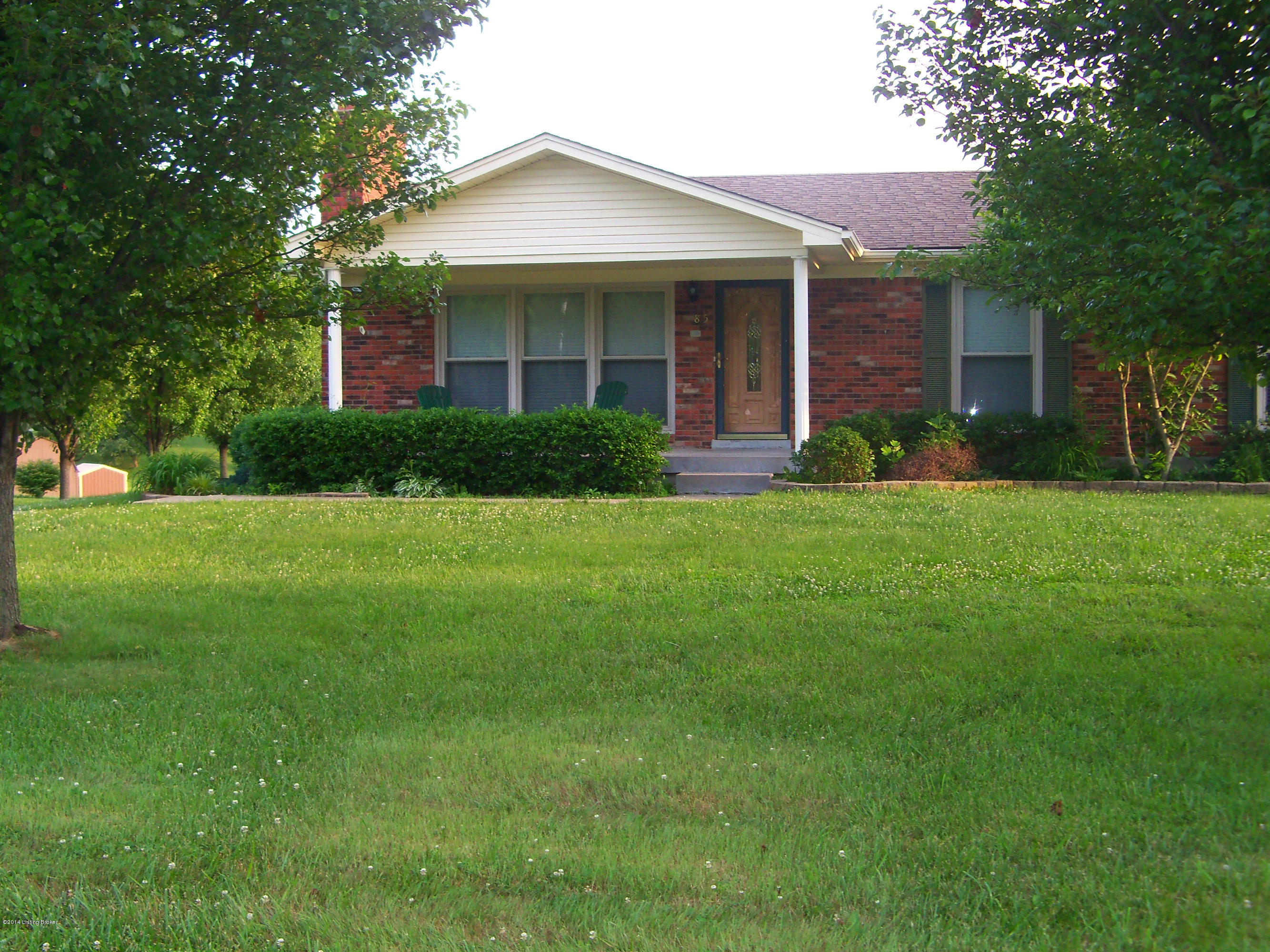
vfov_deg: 34.3
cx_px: 635
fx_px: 1541
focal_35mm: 42
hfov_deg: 44.8
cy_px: 476
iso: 100
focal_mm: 7.5
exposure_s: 1/60
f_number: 3.7
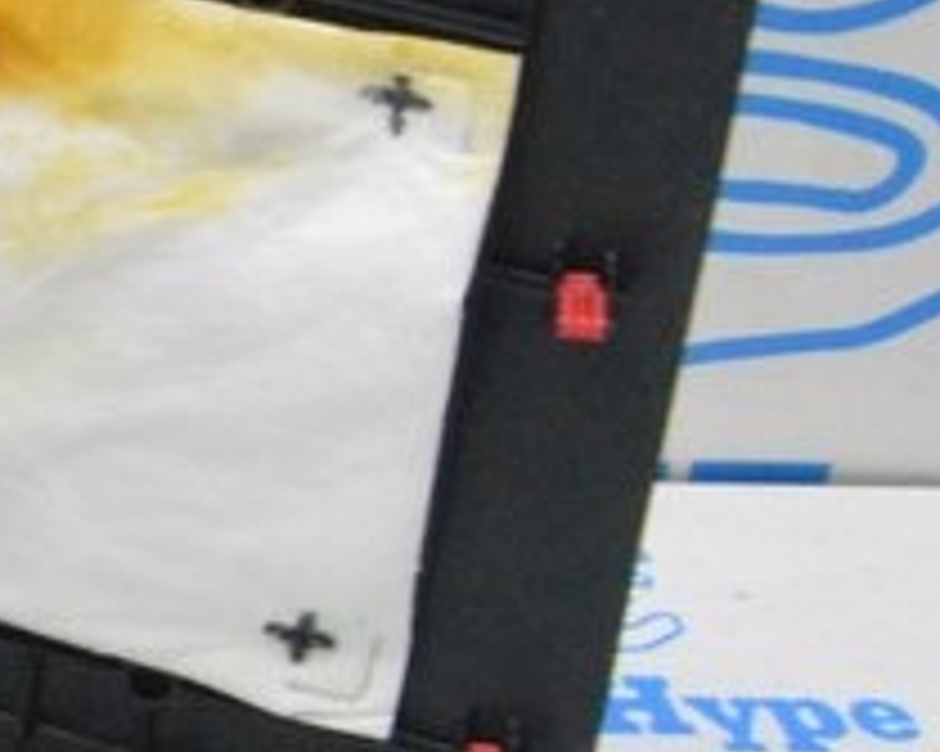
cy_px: 376
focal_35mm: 179
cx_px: -1142
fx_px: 4978
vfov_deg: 8.6
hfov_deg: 9.8
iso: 6400
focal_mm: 26
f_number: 20
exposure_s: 1/20
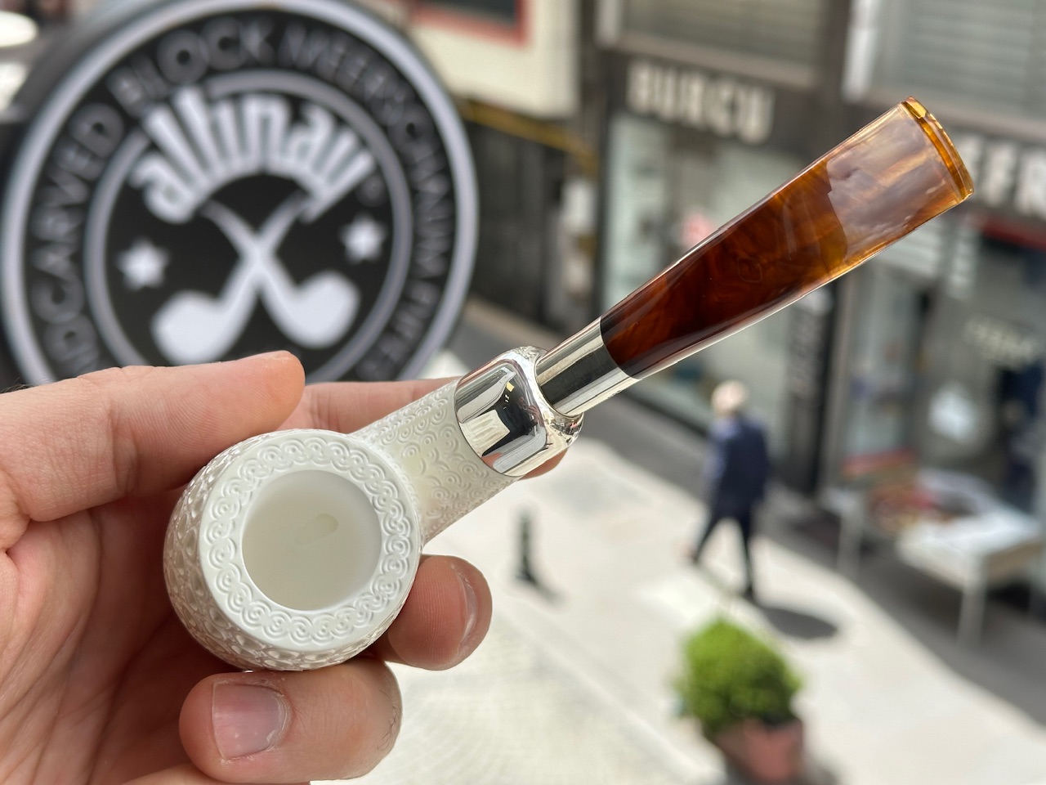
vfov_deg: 30.3
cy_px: 392
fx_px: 1450
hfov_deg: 39.7
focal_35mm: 48
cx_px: 523
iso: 64
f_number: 1.78
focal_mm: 6.86
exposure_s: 1/1751
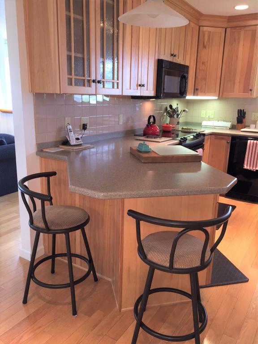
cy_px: 172
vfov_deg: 61.7
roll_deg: -1.2
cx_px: 129
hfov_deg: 48.2
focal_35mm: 29
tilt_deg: -14.4
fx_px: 288
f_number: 2.2
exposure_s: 1/30
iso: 64
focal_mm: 4.15
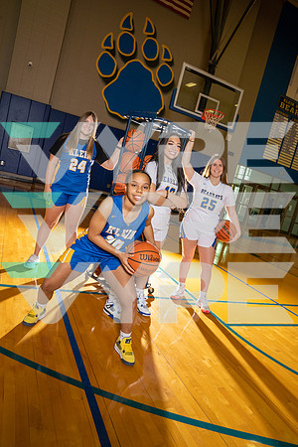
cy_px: 224
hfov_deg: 51.3
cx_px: 149
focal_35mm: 25
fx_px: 310
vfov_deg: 71.5
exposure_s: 1/200
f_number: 9
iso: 640
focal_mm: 25
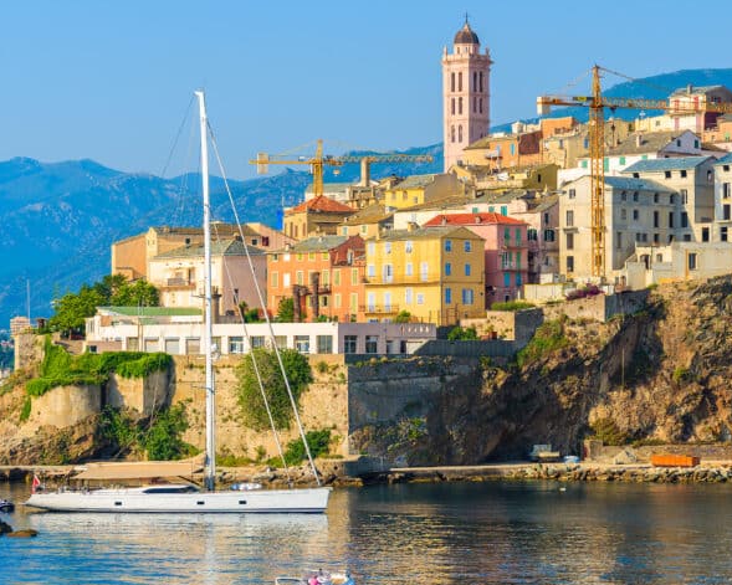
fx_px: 3097
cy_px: 289
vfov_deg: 10.8
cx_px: 279
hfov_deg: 13.5
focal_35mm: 143
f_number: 8
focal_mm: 95
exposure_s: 1/250
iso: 100
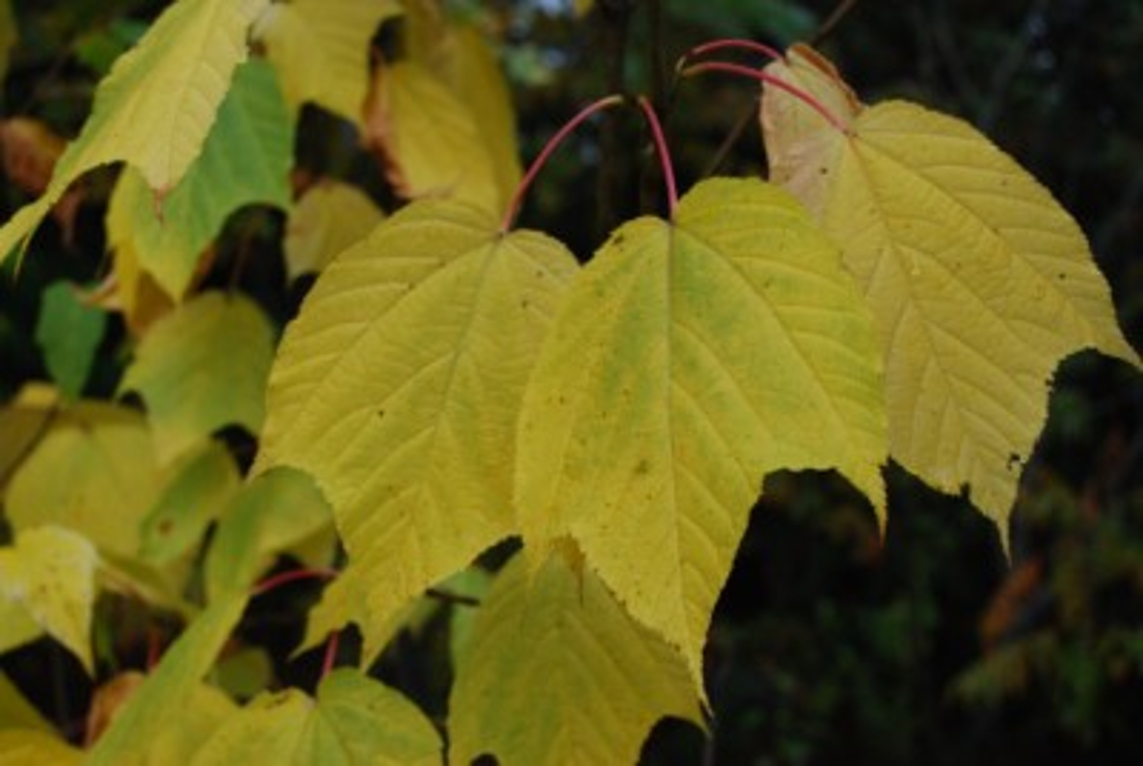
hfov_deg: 38.8
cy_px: 383
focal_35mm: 51
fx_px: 1622
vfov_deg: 26.6
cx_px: 572
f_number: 5.6
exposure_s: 1/125
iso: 140
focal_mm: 34
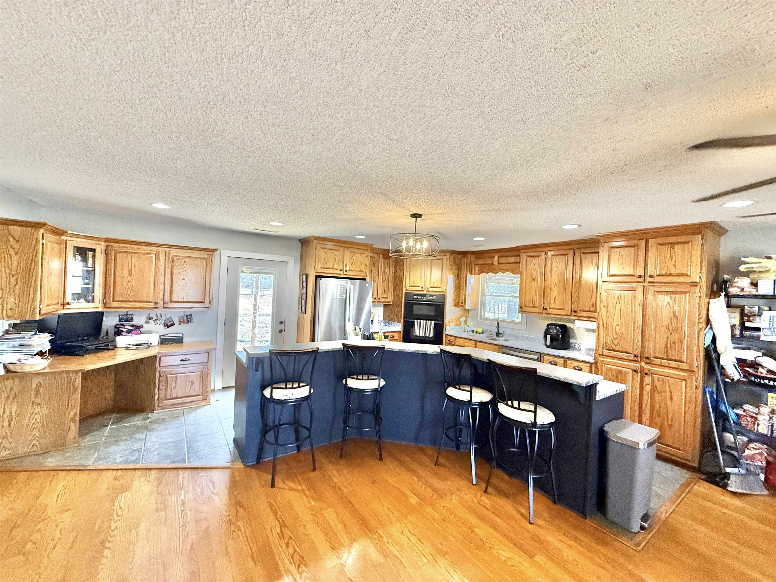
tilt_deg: -0.8
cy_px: 291
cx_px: 388
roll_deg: -1.9
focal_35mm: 14
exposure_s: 1/120
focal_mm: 2.22
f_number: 2.2
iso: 320
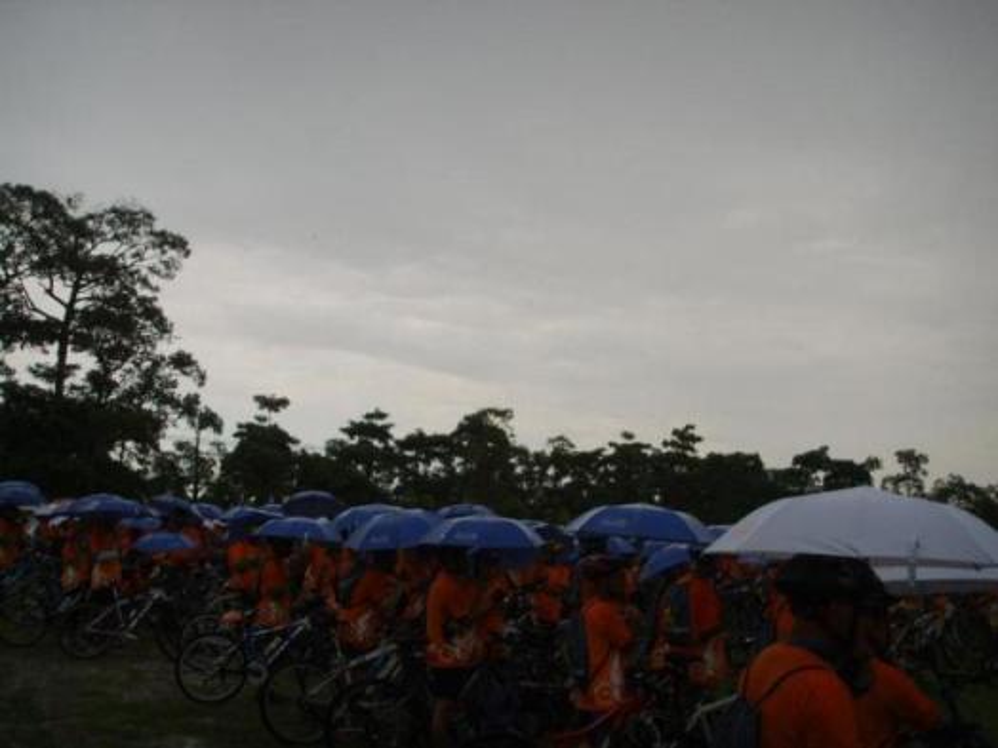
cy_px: 374
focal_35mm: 39
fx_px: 1124
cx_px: 499
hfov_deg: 47.9
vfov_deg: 36.8
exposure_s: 1/250
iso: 50
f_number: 3.5
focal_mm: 6.6
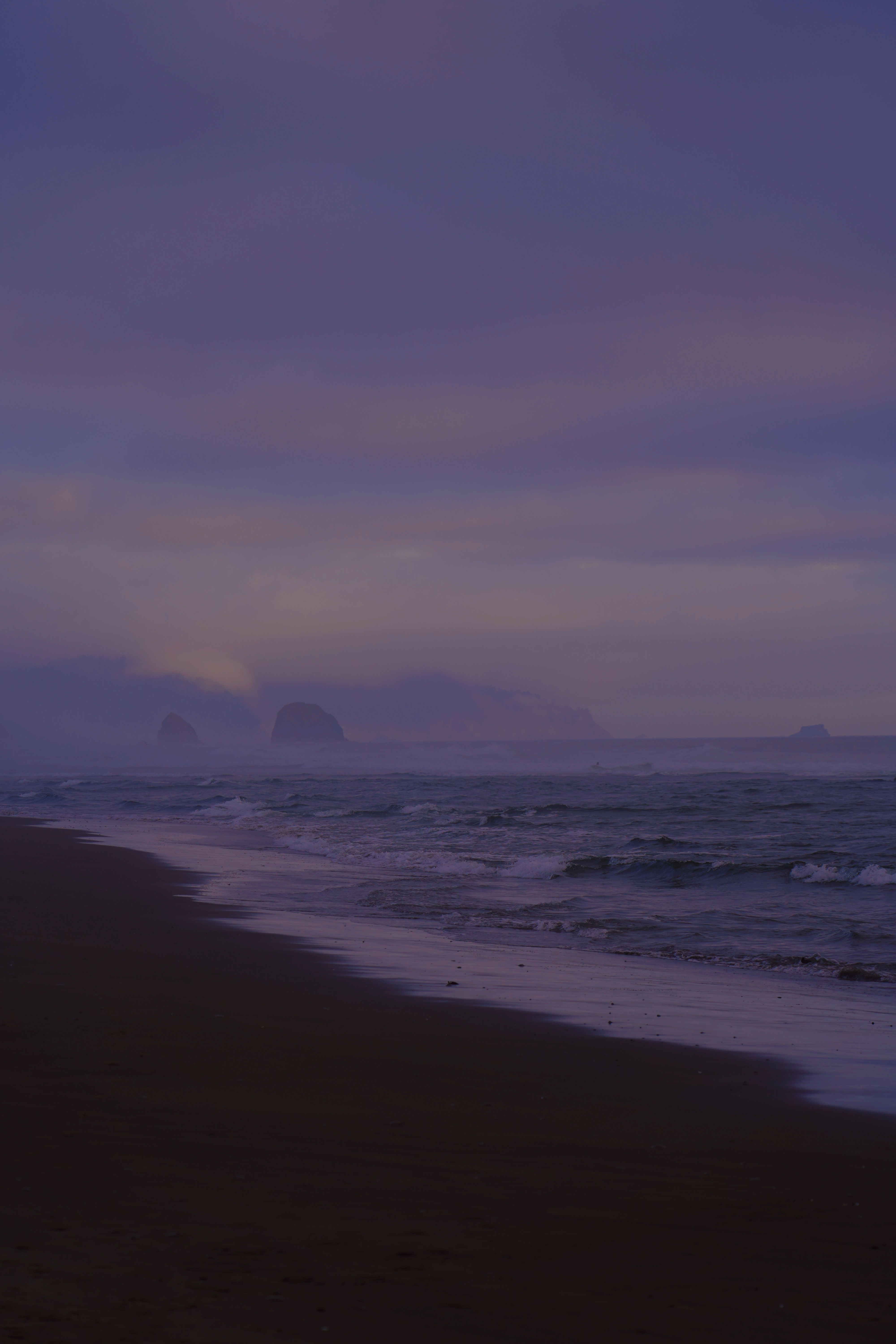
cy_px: 672
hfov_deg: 13.0
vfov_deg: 19.5
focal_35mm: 105
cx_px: 448
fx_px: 3920
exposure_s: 1/160
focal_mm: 105
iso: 100
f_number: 5
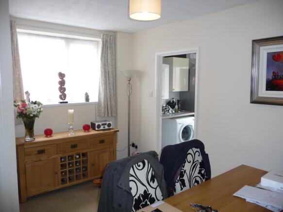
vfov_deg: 49.7
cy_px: 106
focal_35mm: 28
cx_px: 142
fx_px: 229
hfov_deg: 63.5
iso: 160
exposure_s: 1/30
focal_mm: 4.7
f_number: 3.3
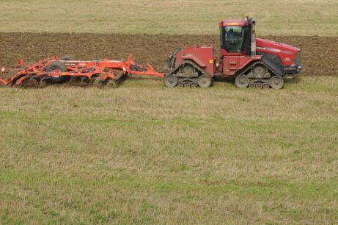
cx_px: 157
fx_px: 748
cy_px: 64
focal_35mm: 80
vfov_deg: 17.0
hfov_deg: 25.5
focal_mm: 35
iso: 200
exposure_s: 1/320
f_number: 9
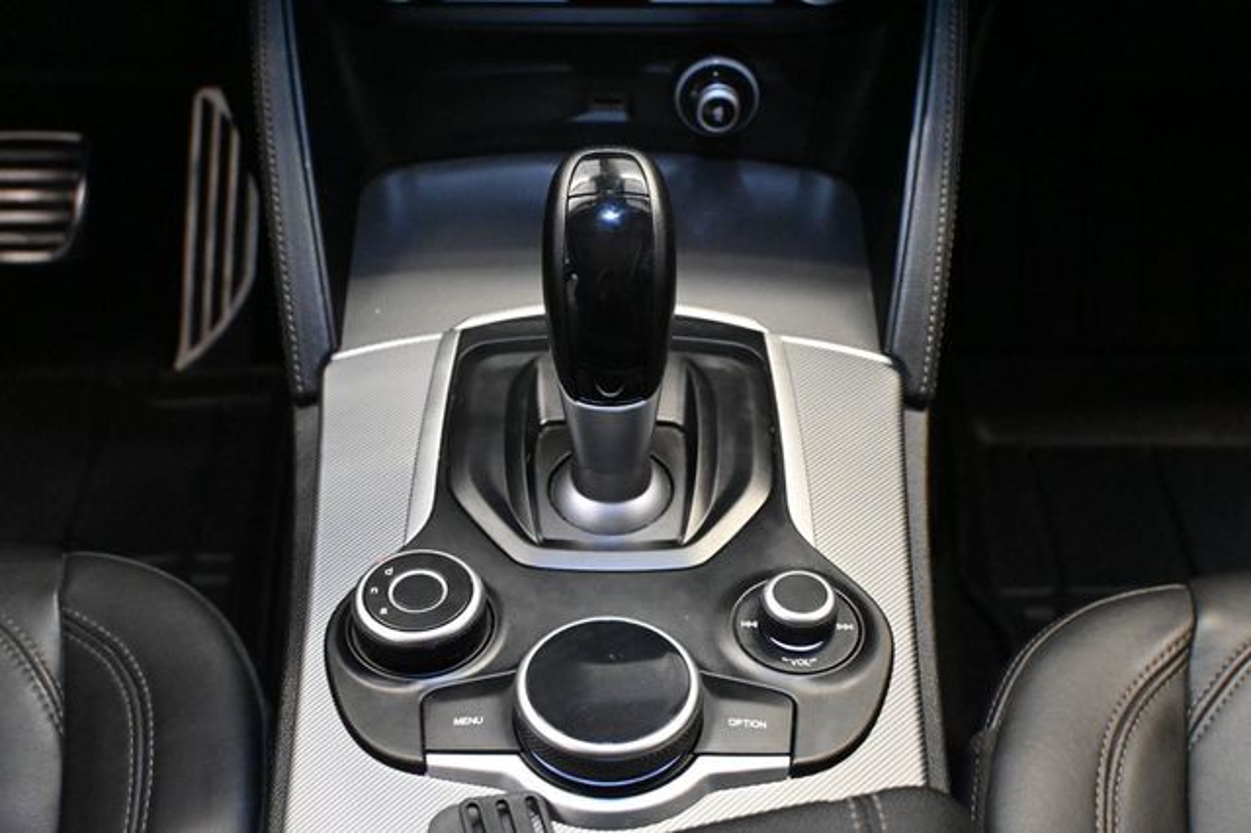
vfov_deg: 26.5
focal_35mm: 51
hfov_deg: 38.9
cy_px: 416
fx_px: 1771
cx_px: 626
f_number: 5
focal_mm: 34
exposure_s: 1/60
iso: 9000
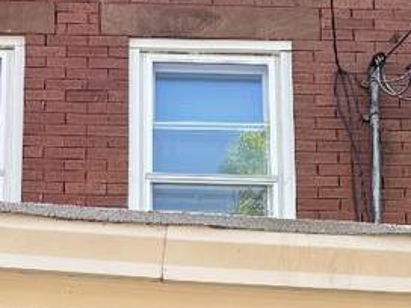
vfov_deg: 11.8
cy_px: 608
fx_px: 1342
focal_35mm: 113
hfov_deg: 17.2
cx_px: 47
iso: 80
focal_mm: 6.76
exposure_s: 1/654
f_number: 1.78
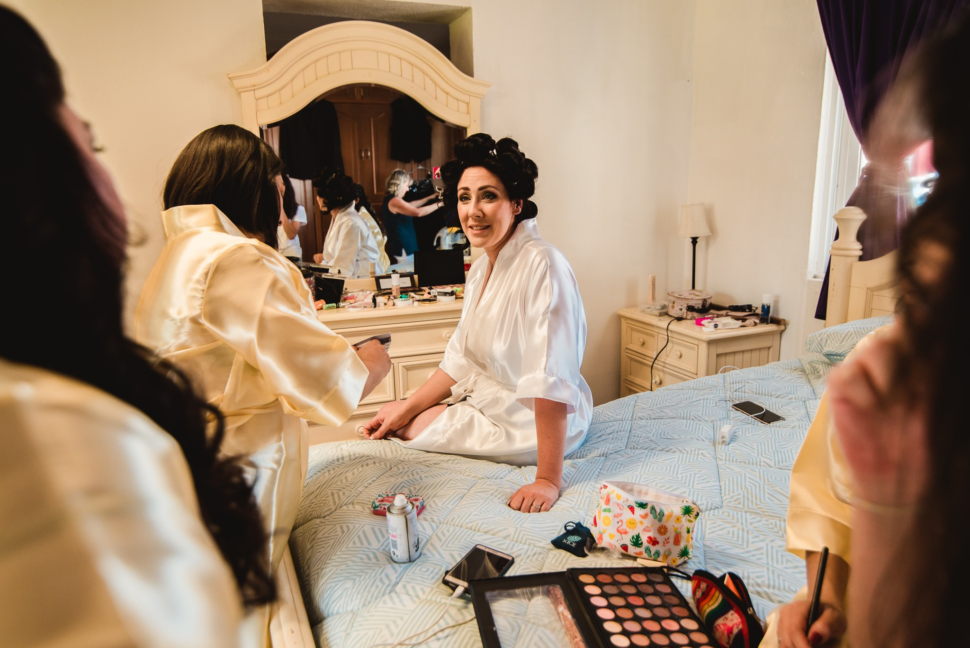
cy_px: 324
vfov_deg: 51.3
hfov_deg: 71.5
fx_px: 674
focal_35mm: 25
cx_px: 485
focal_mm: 25
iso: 400
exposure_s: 1/125
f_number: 3.5
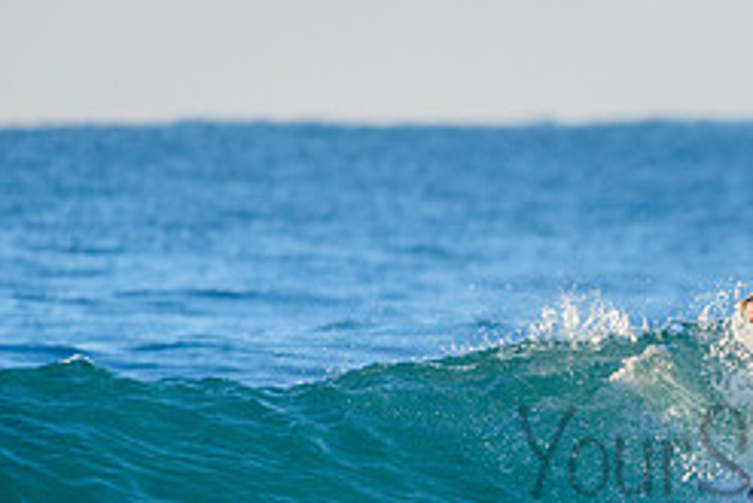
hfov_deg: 1.8
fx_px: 24570
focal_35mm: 1174
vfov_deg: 1.2
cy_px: 425
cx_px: 832
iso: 400
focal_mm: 500
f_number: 5.6
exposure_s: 1/2000
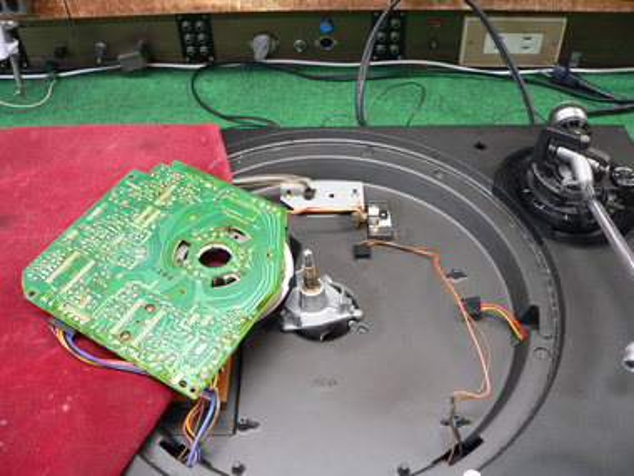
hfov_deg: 51.4
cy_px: 238
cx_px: 317
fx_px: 659
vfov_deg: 39.7
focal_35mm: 36
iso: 200
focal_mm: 6
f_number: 2.8
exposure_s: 1/13
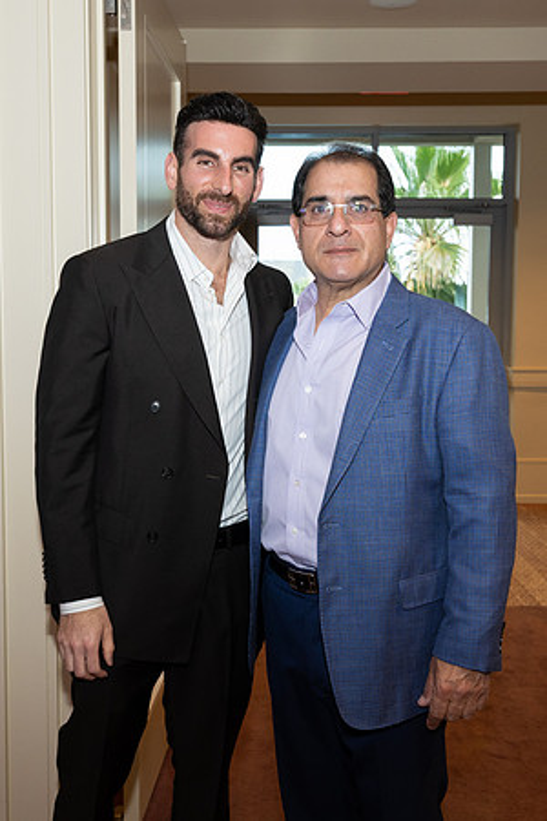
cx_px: 274
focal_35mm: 42
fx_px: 957
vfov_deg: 46.4
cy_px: 410
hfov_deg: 31.9
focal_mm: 28
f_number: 5.6
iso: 800
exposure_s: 1/100
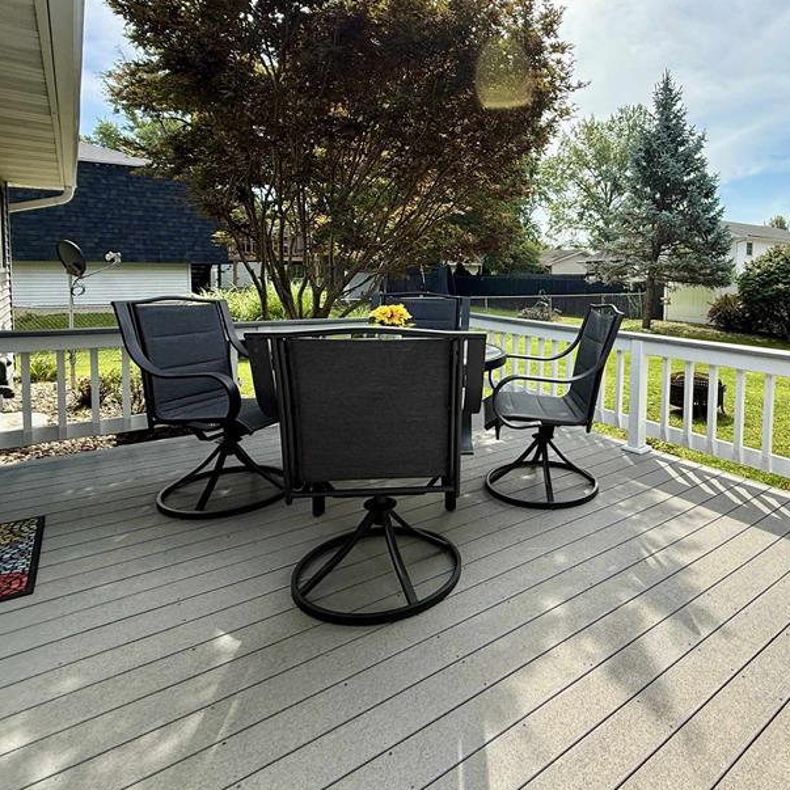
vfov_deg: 71.1
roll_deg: -0.4
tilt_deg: -4.6
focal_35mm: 21
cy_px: 301
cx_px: 521
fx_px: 542
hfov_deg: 70.2
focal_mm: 2.22
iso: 64
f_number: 2.2
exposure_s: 1/928
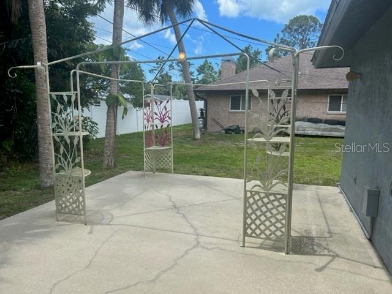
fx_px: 294
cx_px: 196
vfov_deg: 53.1
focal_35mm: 26
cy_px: 147
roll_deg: -0.5
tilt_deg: -7.9
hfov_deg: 67.3
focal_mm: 5.7
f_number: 1.5
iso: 50
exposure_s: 1/1019
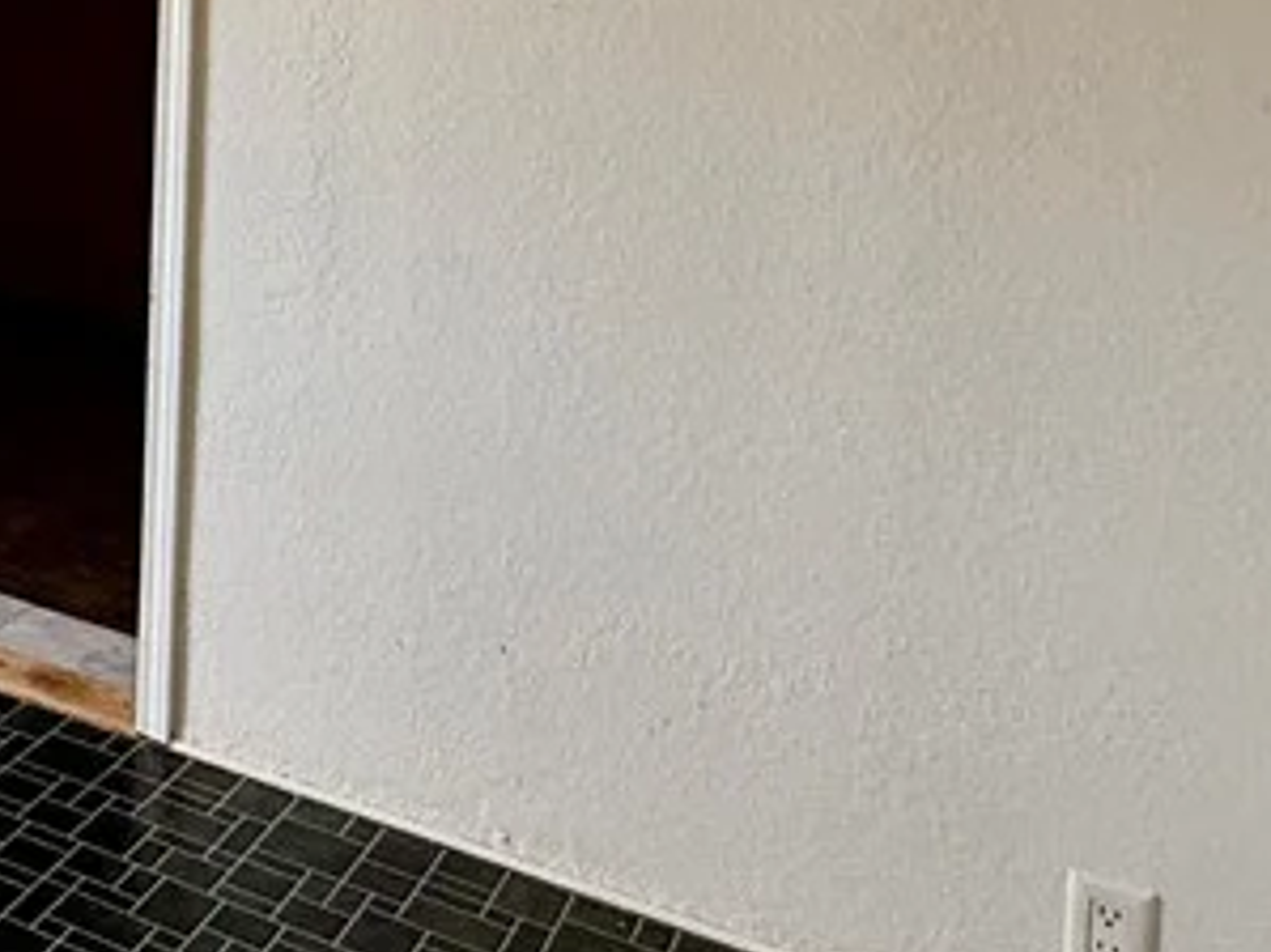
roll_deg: -1.2
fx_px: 1762
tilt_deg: -1.5
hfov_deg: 29.9
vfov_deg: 27.7
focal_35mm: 48
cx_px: -459
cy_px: -85
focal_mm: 2.22
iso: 125
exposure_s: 1/99
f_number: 2.2
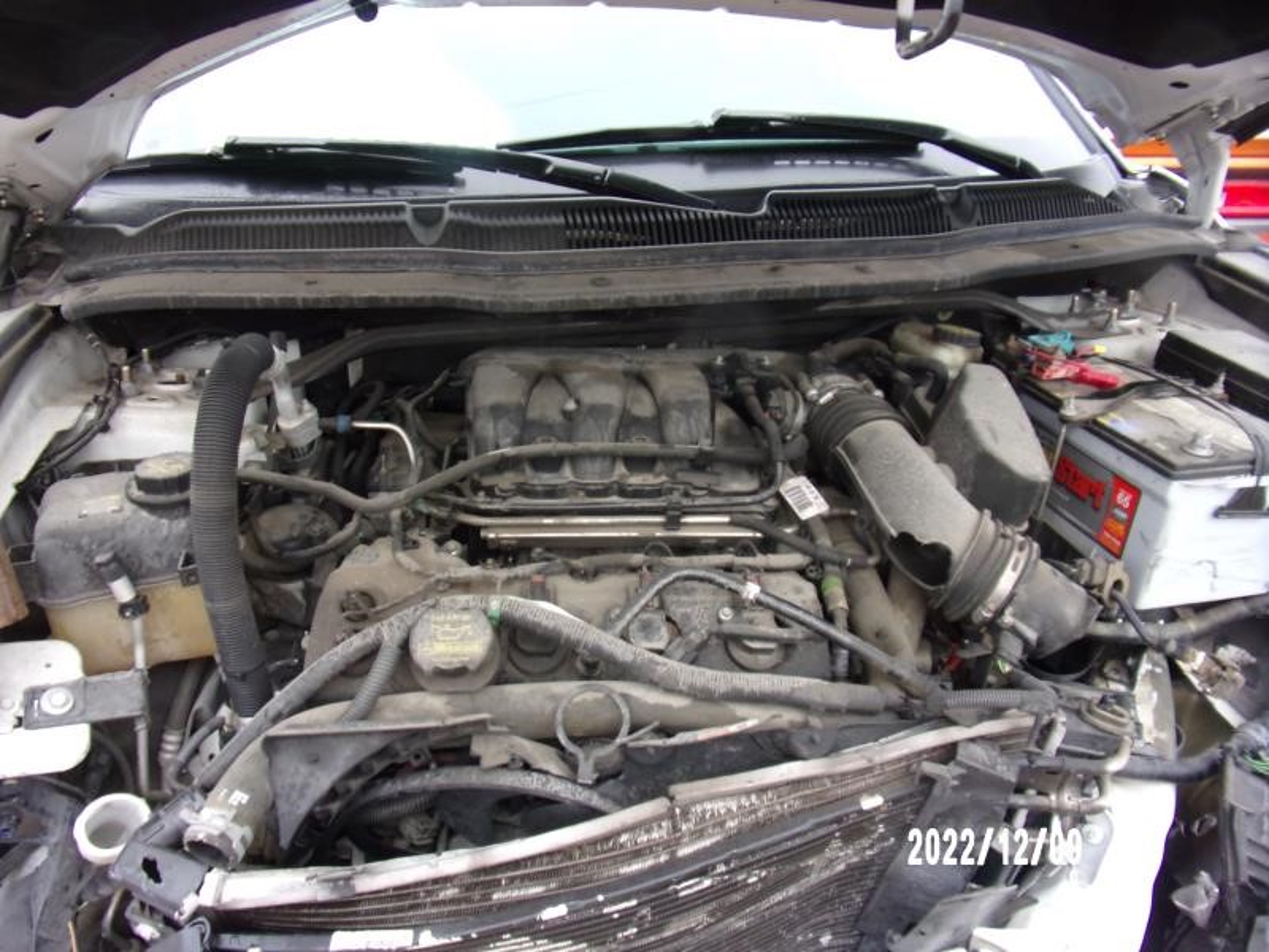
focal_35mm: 24
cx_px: 634
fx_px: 880
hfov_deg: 71.6
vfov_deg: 56.8
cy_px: 476
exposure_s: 1/34
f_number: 3.3
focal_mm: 4.3
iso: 115
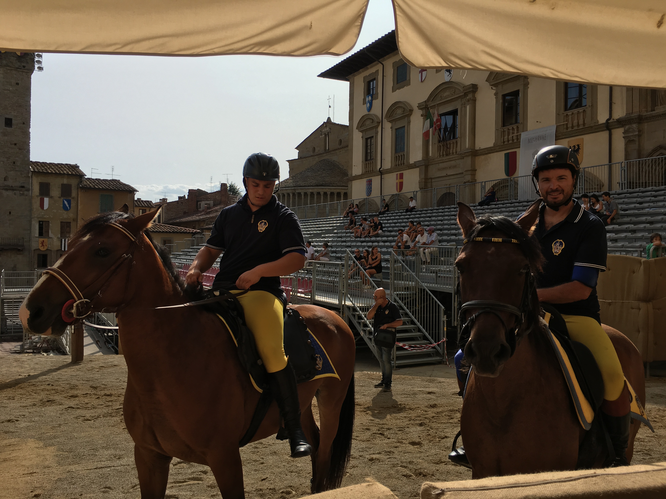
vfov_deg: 48.2
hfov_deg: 61.7
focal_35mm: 29
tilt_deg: +0.0
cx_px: 333
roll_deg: -1.1
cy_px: 250
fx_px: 558
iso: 25
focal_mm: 4.15
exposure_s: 1/2262
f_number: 2.2
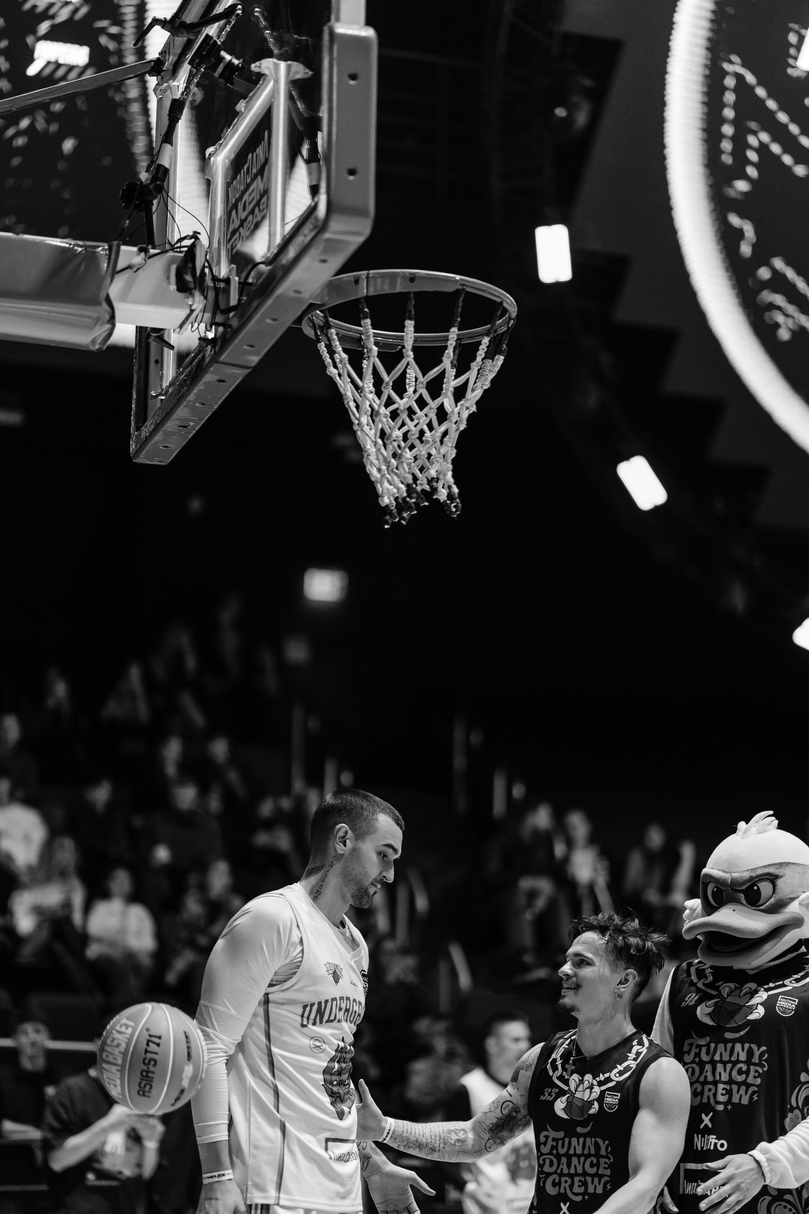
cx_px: 404
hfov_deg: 16.1
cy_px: 607
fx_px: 2865
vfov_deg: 23.9
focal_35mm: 85
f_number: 1.4
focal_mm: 85
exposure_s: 1/1000
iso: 1250
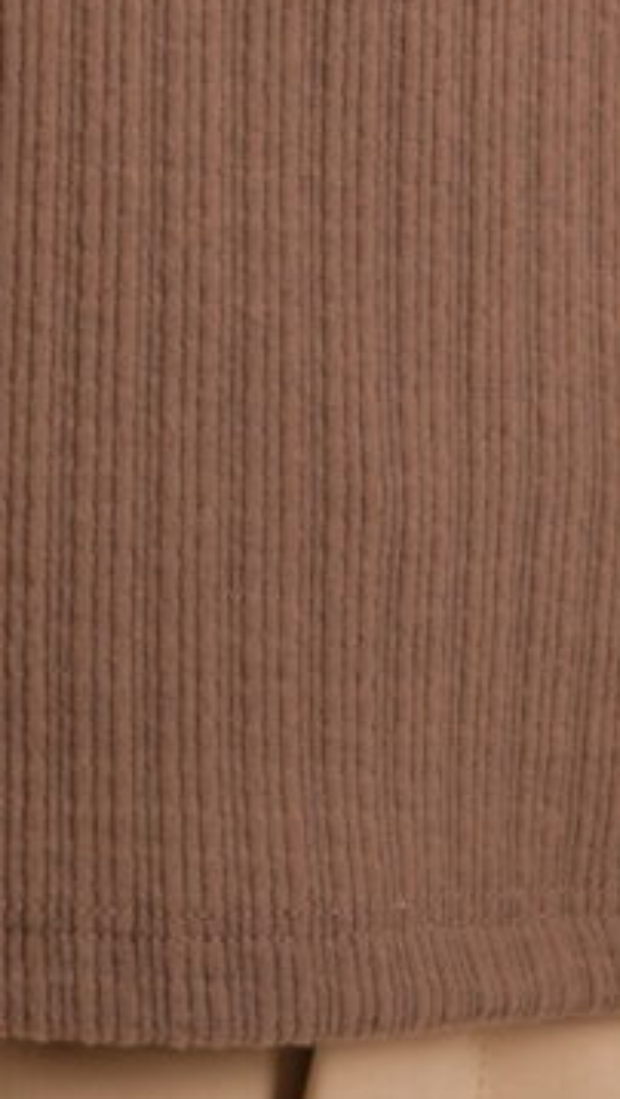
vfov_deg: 8.0
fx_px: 7669
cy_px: -642
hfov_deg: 4.6
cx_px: -540
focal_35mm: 263
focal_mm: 50
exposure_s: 1/125
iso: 320
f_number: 2.8
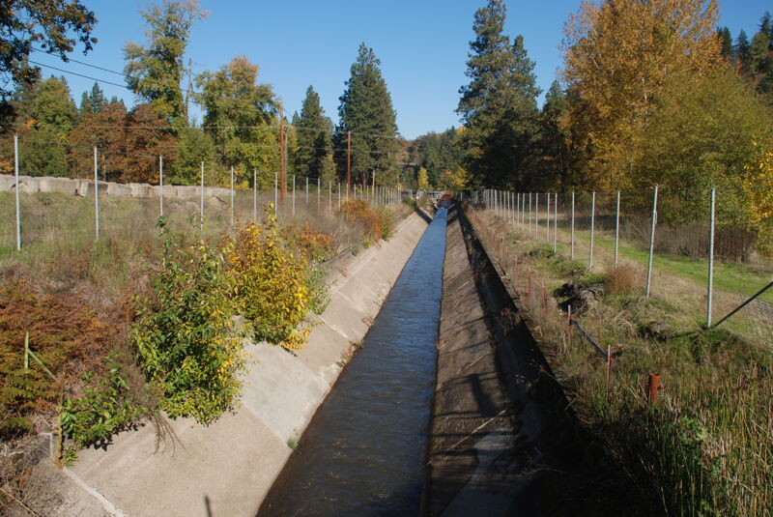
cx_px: 386
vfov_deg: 43.7
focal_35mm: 30
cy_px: 258
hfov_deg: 61.9
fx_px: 645
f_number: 8
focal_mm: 20
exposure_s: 1/250
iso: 125
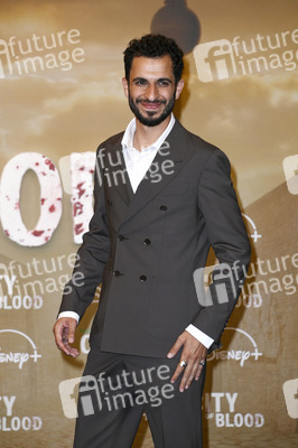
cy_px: 224
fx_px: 1803
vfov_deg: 14.2
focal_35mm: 145
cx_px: 149
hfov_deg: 9.4
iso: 800
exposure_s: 1/320
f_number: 5.6
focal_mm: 145
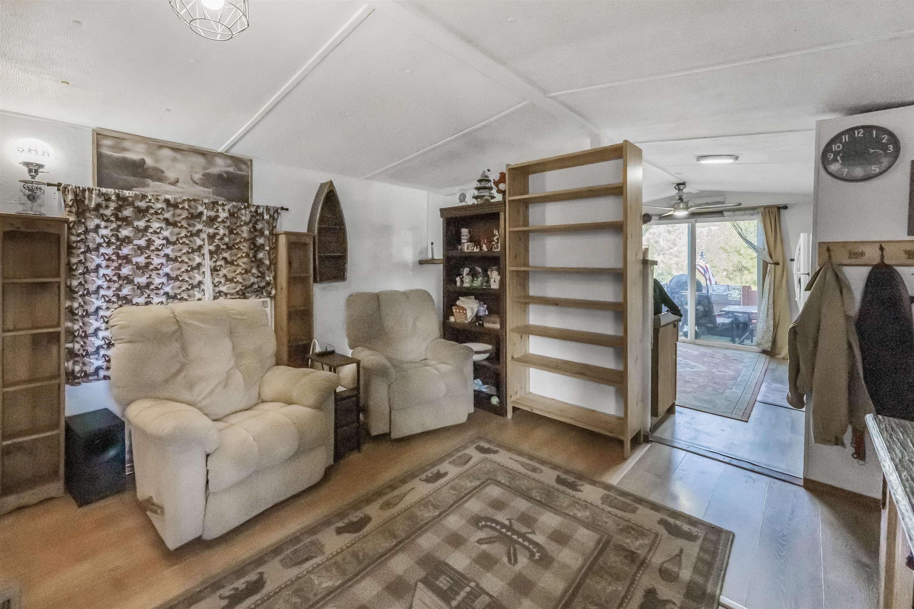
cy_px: 304
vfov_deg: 81.2
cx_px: 457
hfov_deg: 104.3
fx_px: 355
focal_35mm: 14
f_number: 7.1
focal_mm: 14
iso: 12800
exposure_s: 1/640
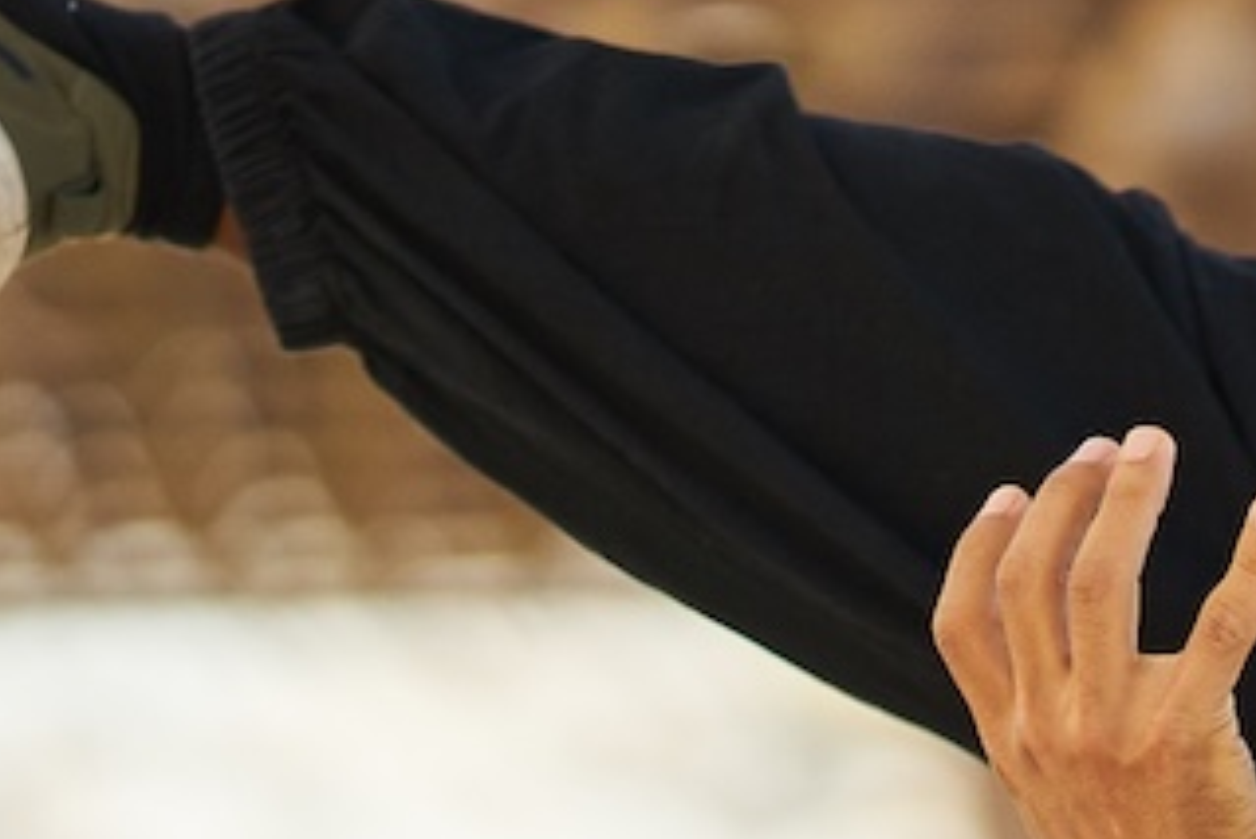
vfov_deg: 2.6
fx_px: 18603
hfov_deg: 3.8
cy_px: 1170
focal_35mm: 533
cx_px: 2142
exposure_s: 1/4000
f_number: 1.4
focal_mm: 85
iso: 125
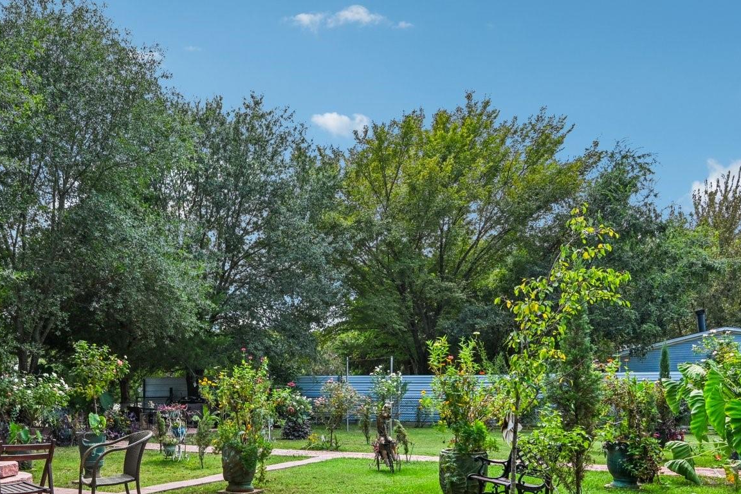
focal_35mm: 32
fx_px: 659
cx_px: 230
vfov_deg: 39.4
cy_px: 398
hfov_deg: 57.0
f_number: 8
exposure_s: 1/500
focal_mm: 18
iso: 400
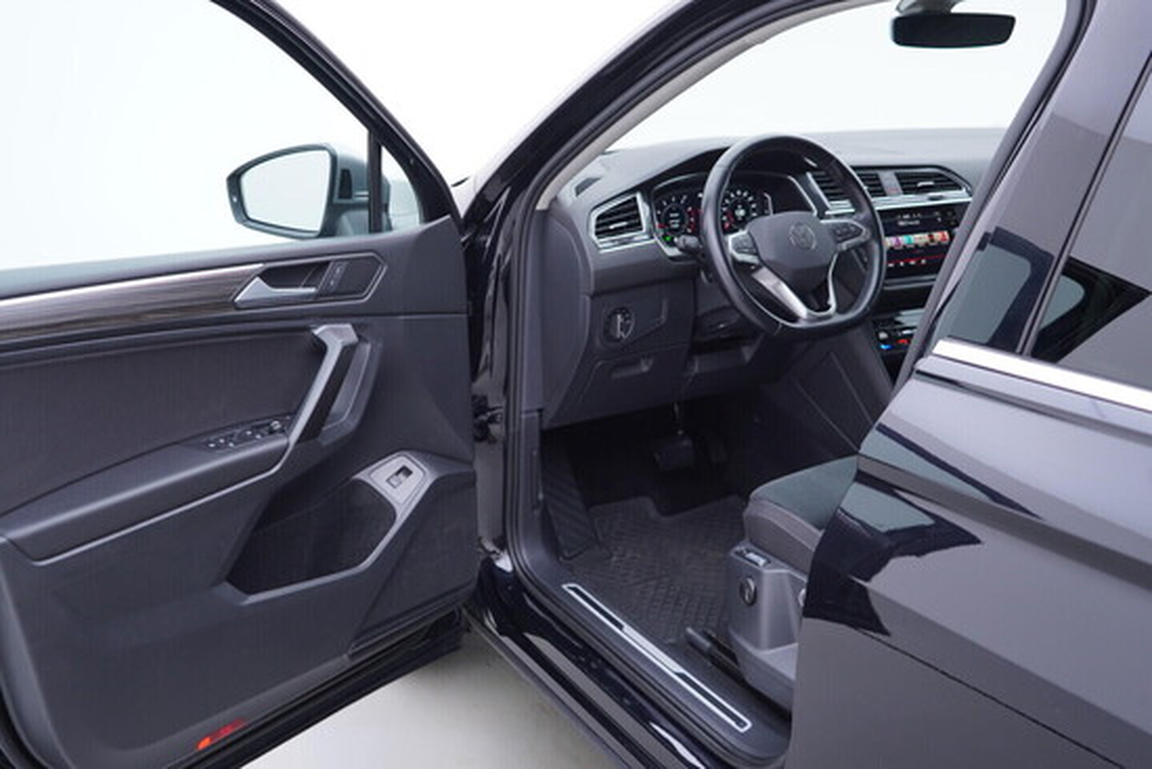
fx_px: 1152
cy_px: 384
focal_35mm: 36
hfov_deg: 53.1
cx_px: 576
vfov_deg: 36.9
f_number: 2.8
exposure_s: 1/40
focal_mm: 24
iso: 125
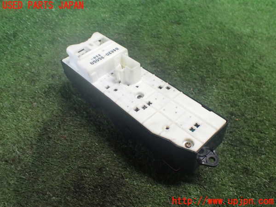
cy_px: 104
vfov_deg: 46.8
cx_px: 138
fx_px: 239
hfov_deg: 60.0
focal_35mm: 30
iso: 800
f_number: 2.3
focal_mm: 5.4
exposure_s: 1/60
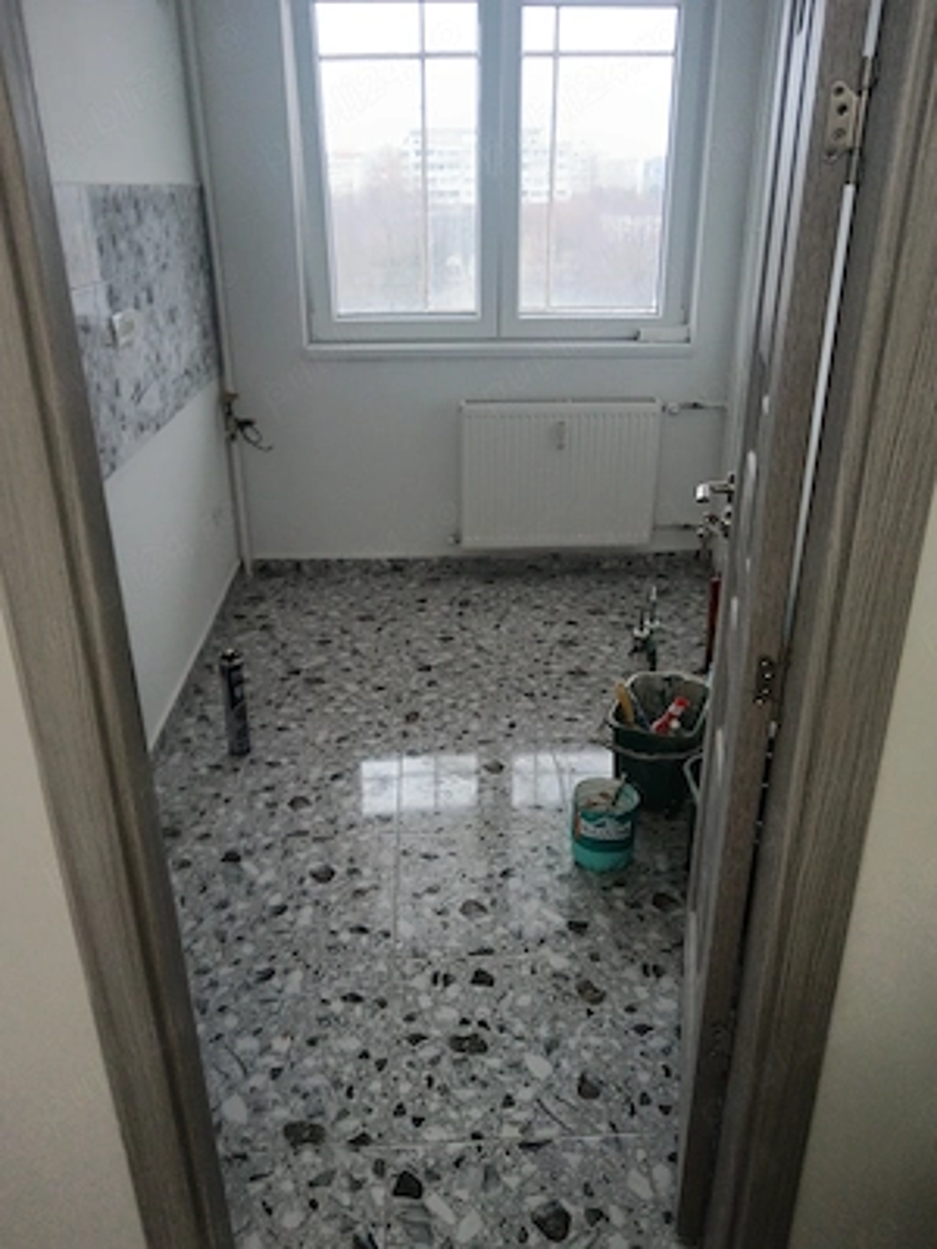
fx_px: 974
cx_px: 468
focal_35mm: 27
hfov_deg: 51.4
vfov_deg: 65.3
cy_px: 624
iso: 844
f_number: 1.9
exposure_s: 1/30
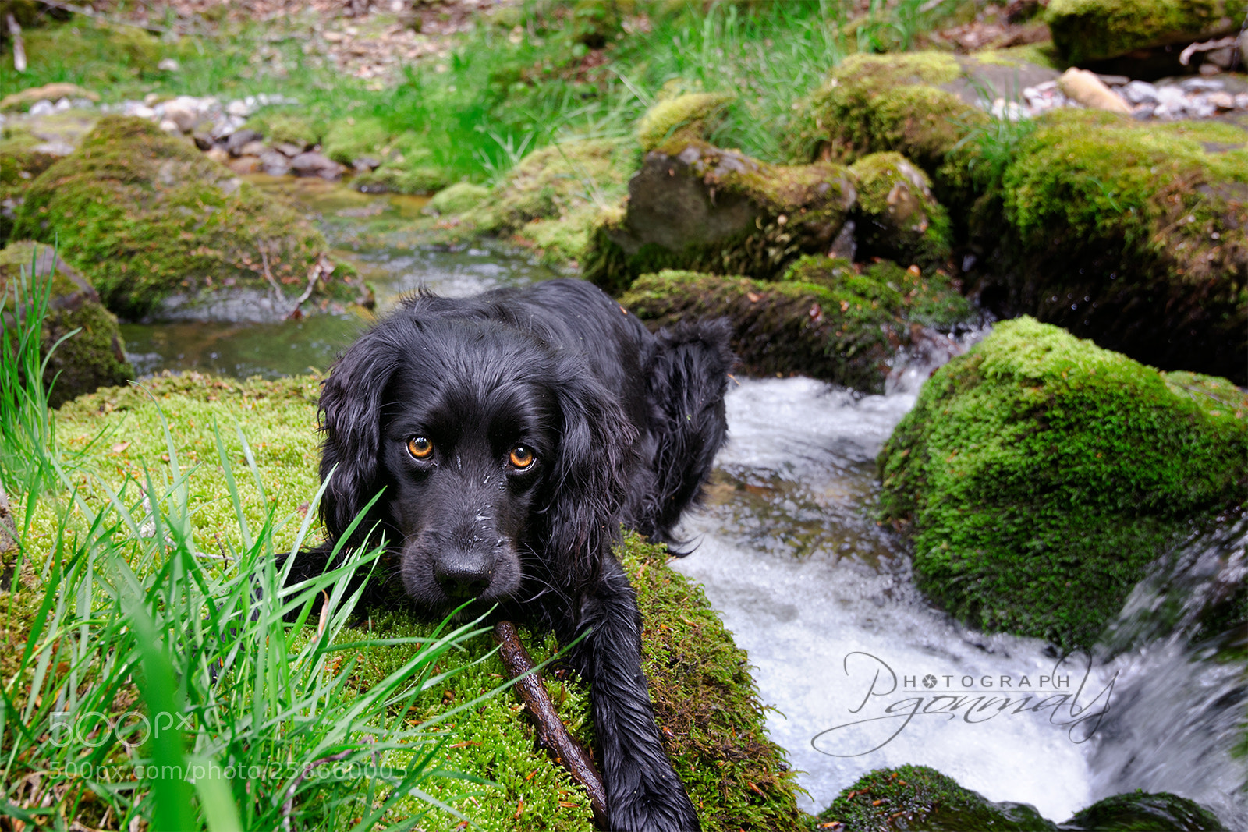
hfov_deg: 53.1
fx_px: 1248
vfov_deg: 36.9
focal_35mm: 36
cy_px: 416
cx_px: 624
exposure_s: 1/60
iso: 200
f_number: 8
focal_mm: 24
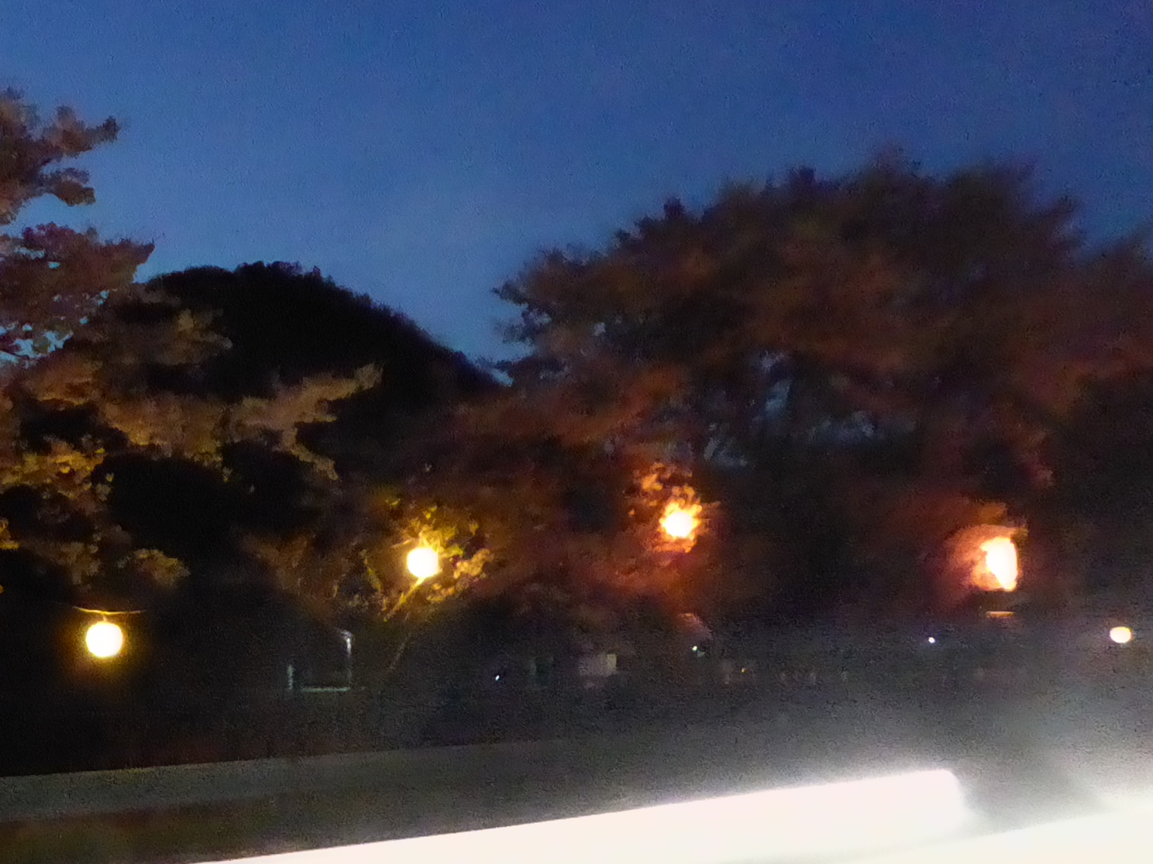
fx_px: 1432
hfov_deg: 42.4
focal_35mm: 43
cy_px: 642
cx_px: 273
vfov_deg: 33.0
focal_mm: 4.3
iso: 6400
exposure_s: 1/4
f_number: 3.3
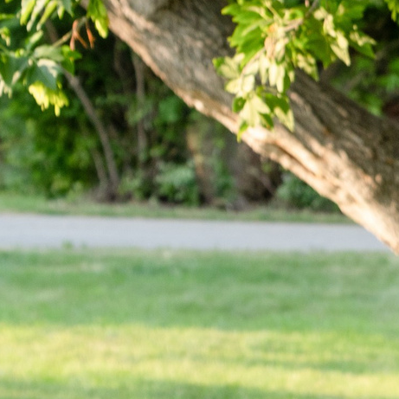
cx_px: 716
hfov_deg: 8.3
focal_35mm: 203
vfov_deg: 8.6
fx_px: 2647
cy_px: 315
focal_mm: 43
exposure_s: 1/200
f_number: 4.5
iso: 200
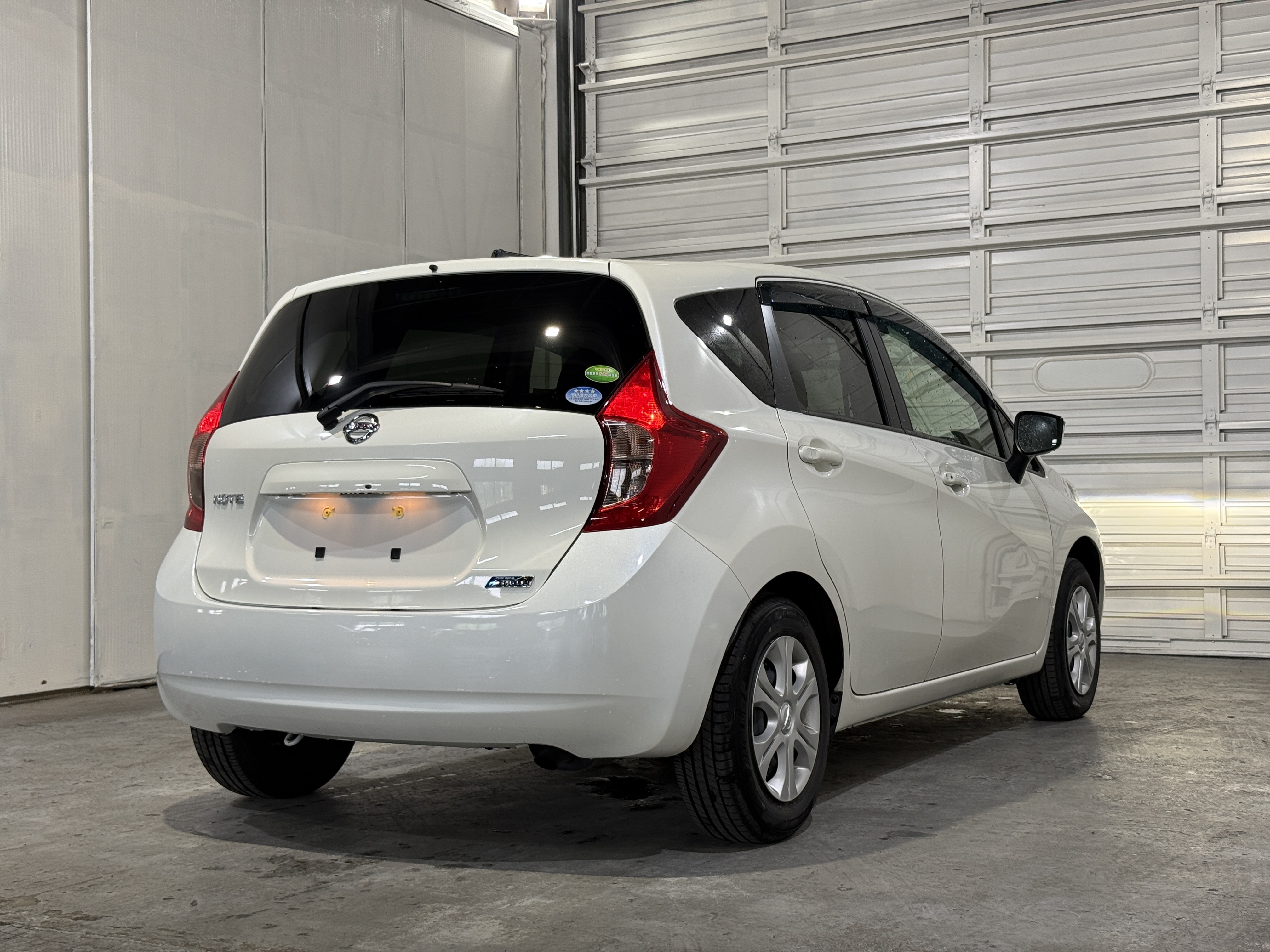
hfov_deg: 39.7
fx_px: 1761
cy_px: 476
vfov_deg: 30.3
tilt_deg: +0.7
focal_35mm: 48
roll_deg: +0.4
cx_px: 635
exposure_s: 1/60
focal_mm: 6.76
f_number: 1.78
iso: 50
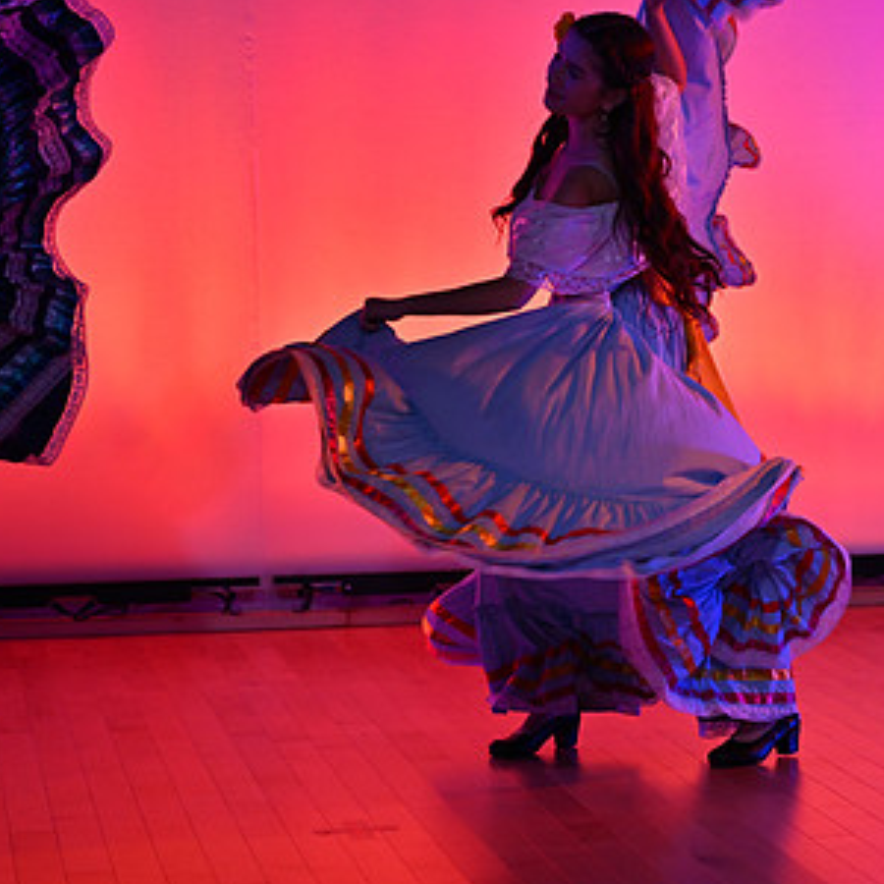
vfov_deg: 15.1
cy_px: 343
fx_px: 3323
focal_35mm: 115
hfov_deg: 15.1
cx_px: 716
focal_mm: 70
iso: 110
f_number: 2.8
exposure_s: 1/500
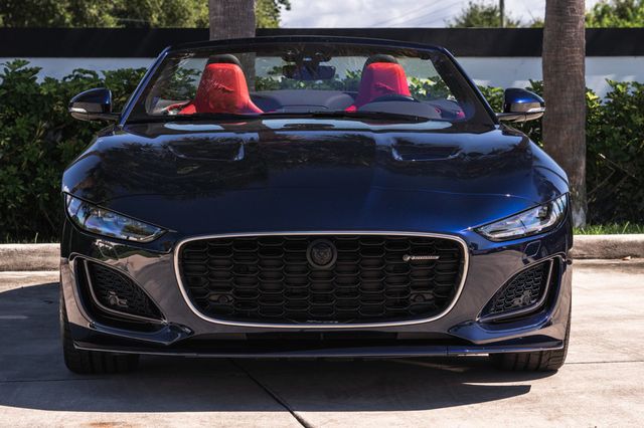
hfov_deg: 18.9
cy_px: 227
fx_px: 1936
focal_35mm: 108
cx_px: 326
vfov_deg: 12.6
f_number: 8
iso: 200
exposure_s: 1/160
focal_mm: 89
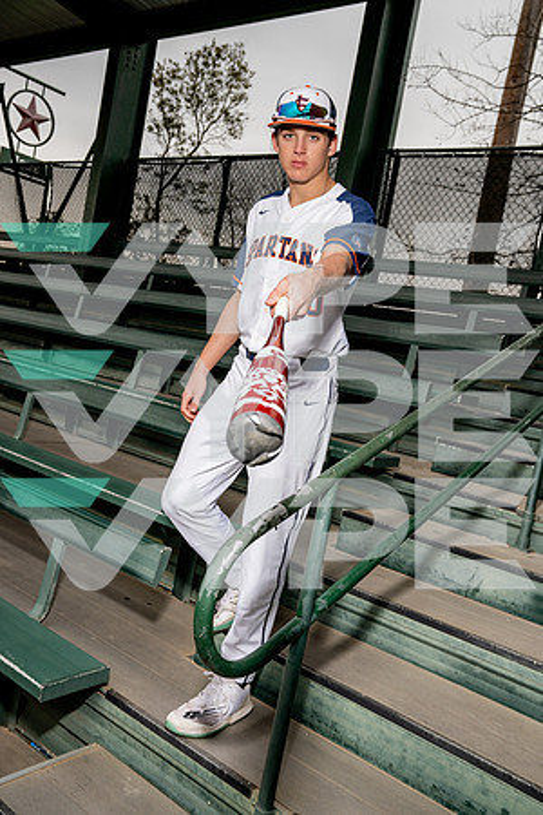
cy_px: 408
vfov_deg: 58.7
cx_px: 272
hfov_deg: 41.1
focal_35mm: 32
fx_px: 724
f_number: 6.3
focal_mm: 32
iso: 400
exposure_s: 1/250
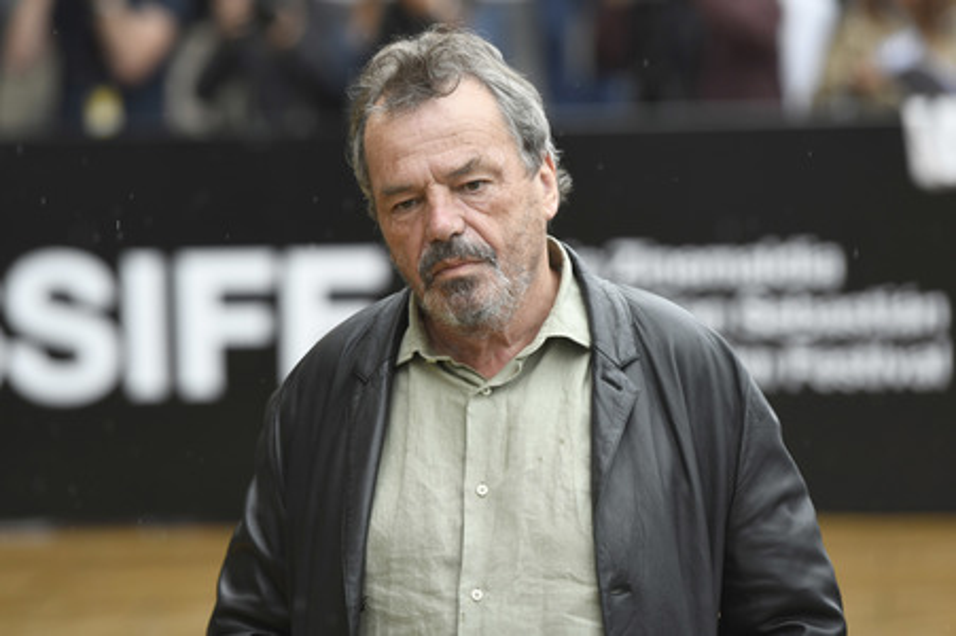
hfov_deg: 10.8
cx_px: 478
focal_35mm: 190
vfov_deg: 7.2
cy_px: 318
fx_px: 5042
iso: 640
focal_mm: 190
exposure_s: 1/640
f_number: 4
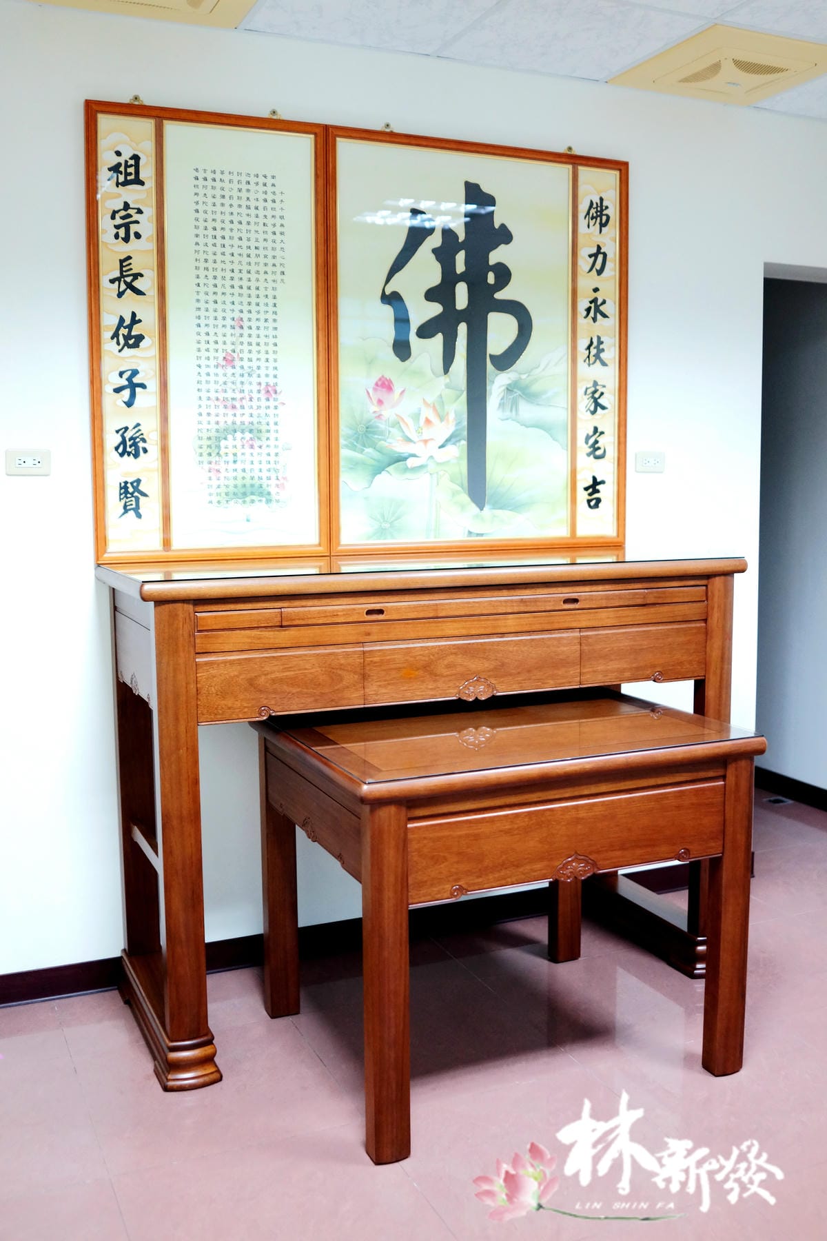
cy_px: 620
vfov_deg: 54.4
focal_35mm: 35
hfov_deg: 37.9
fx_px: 1206
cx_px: 414
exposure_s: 1/80
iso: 1600
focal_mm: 35
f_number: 2.2
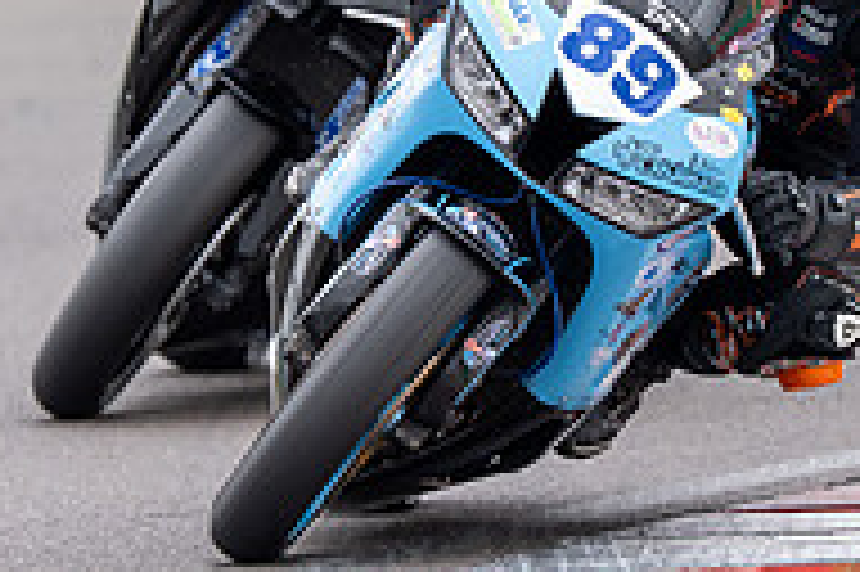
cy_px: 207
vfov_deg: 0.7
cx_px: 672
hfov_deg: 1.1
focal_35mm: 1888
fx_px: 45062
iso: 160
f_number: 4
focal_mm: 600
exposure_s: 1/500
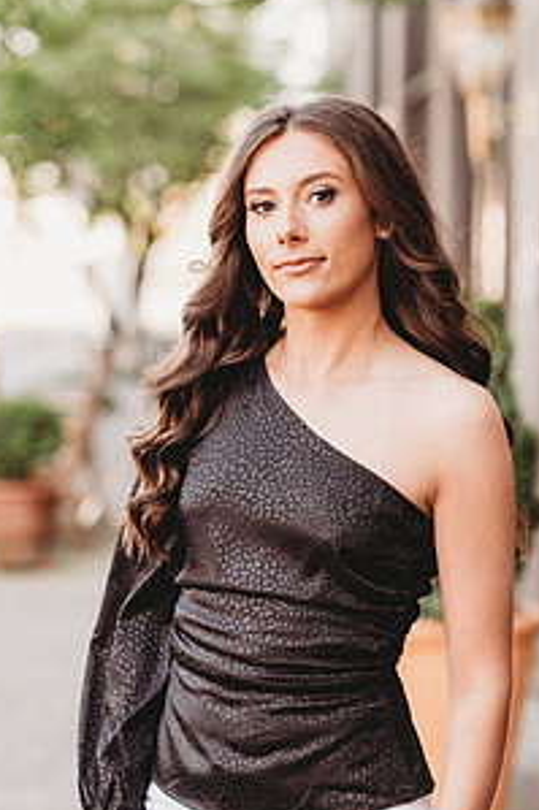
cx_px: 303
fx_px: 2878
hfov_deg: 10.7
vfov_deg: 16.0
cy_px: 572
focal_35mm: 128
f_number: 2.5
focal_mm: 85
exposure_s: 1/250
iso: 200
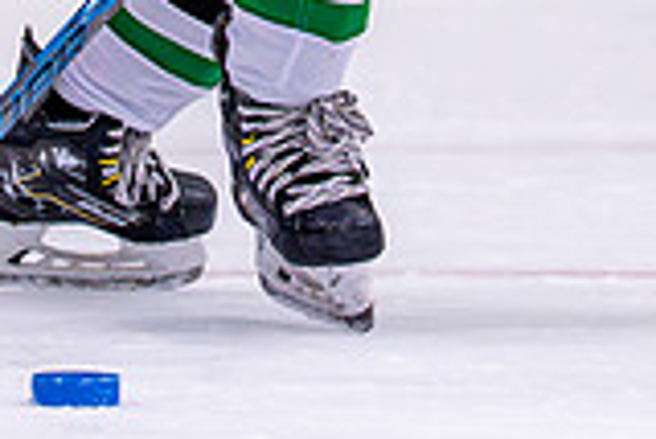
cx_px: 201
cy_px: -576
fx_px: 19551
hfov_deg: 1.9
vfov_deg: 1.3
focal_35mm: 1072
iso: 2500
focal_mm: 191
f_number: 2.8
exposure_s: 1/1250
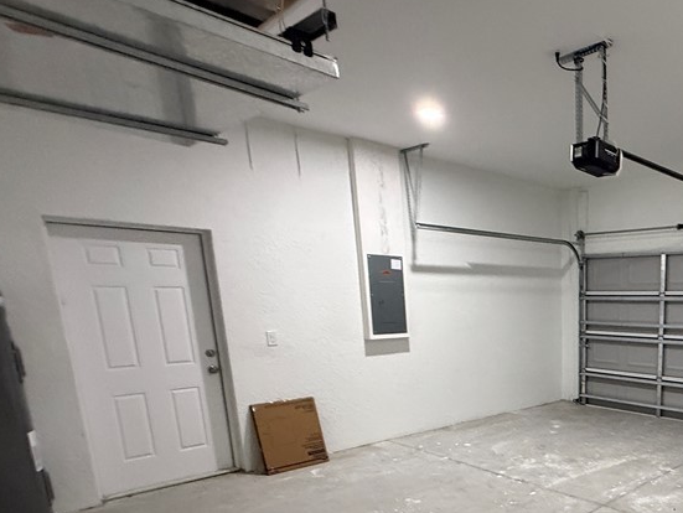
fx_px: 513
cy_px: 399
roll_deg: -0.1
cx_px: 581
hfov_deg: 59.8
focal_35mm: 26
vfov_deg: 50.4
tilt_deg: -10.1
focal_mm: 2.22
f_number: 2.2
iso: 640
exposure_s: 1/60
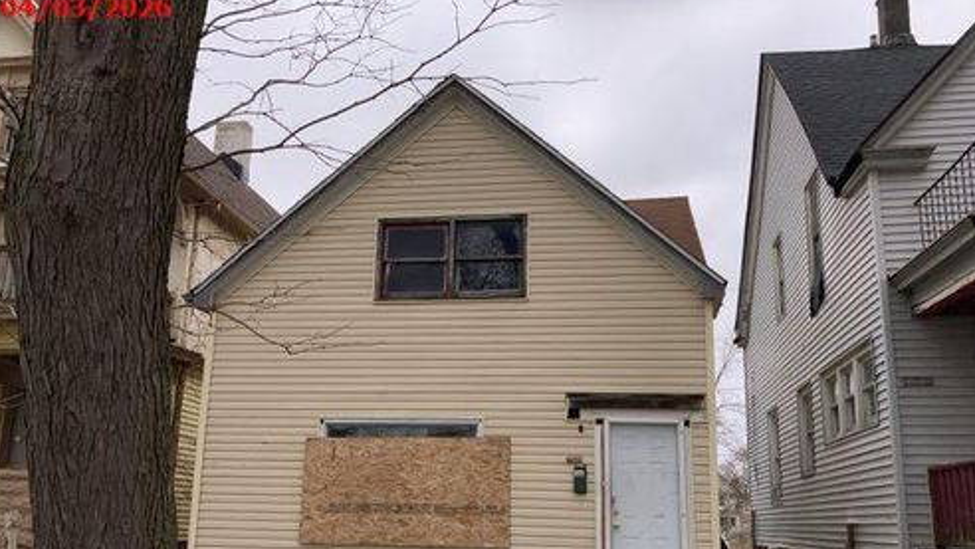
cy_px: 356
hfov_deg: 62.6
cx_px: 488
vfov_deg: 37.5
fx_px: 802
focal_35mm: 31
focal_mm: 3.99
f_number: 1.8
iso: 20
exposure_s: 1/3205
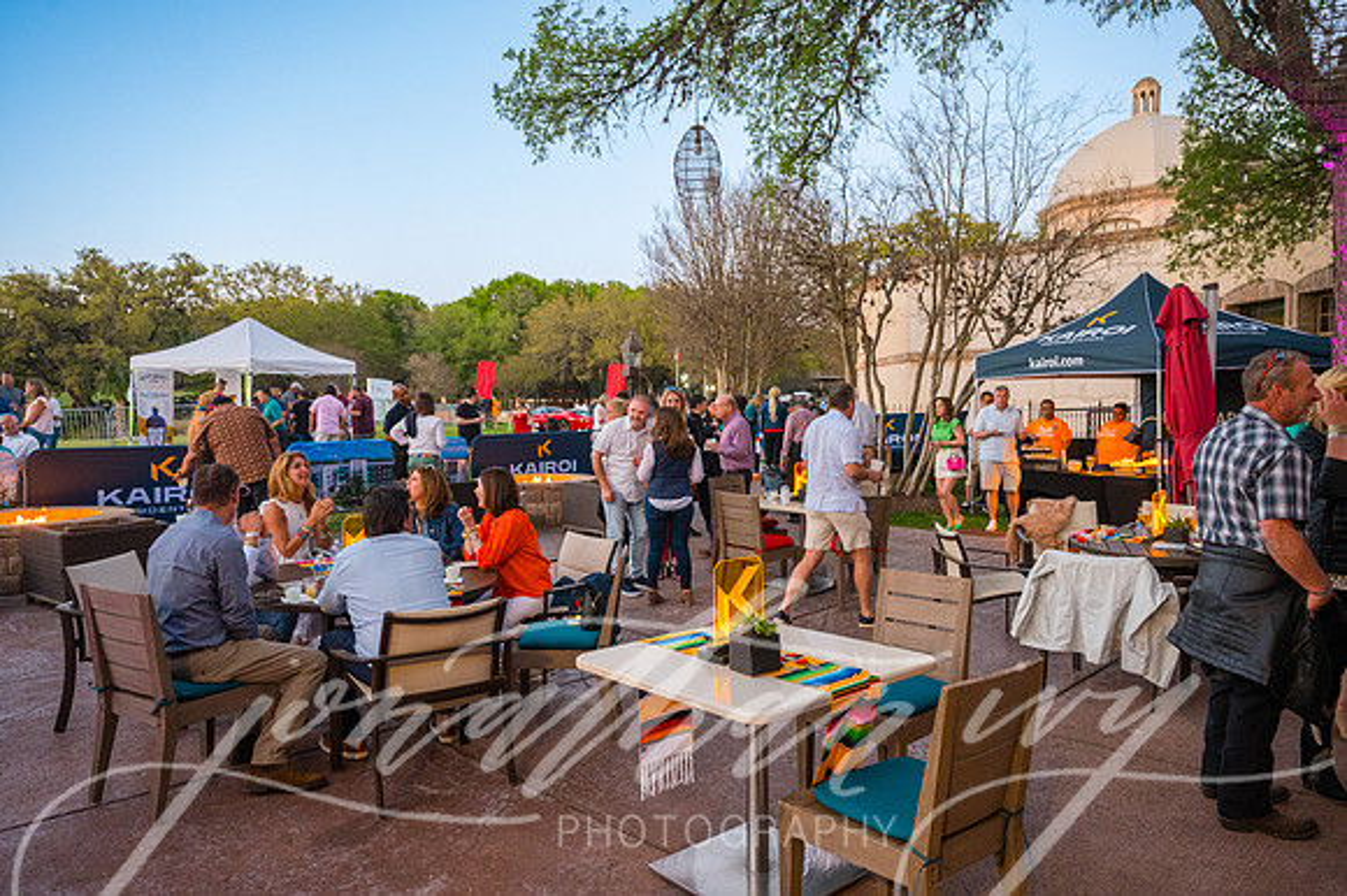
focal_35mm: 24
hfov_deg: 73.8
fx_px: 897
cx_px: 674
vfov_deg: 53.1
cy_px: 448
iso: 4000
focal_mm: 24
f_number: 4
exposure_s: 1/250
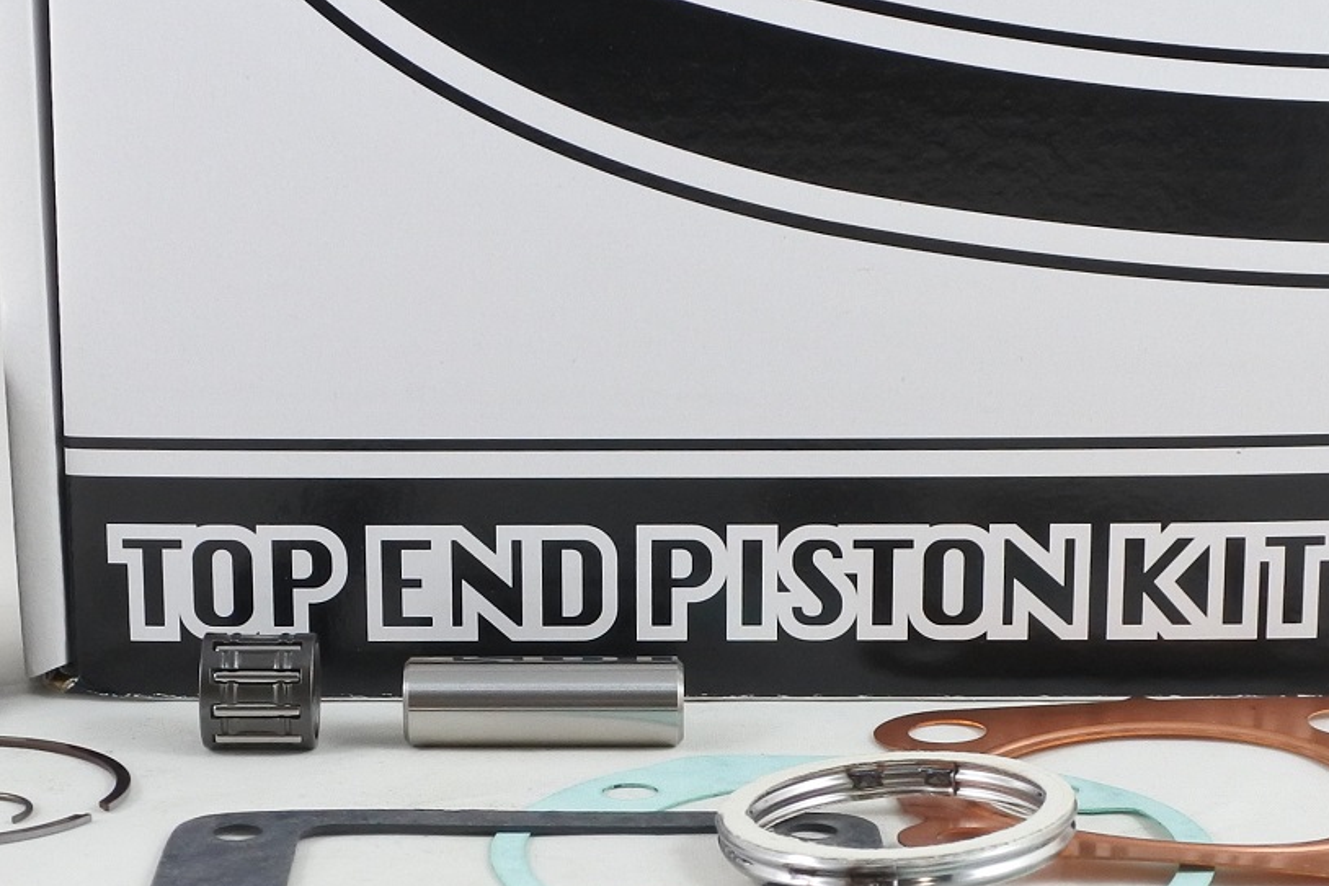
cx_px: 493
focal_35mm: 74
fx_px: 2732
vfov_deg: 18.4
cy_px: 356
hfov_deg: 27.2
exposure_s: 1/125
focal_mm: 12.8
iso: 450
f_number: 4
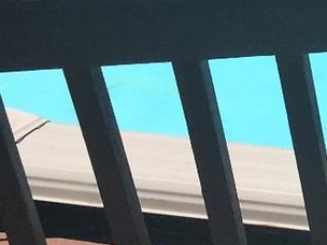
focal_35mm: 143
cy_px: 40
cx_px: 751
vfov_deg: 10.3
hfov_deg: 11.6
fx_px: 1351
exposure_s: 1/3300
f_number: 2.2
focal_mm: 4.15
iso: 32
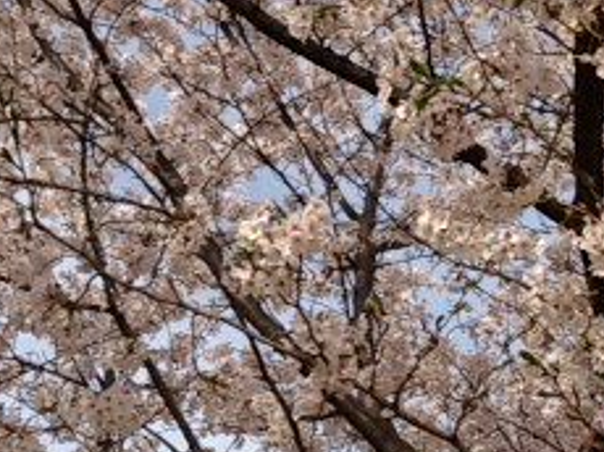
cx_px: 633
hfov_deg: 20.5
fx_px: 1604
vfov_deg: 15.5
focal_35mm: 92
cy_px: 531
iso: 50
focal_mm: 4.13
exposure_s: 1/1178
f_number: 2.4
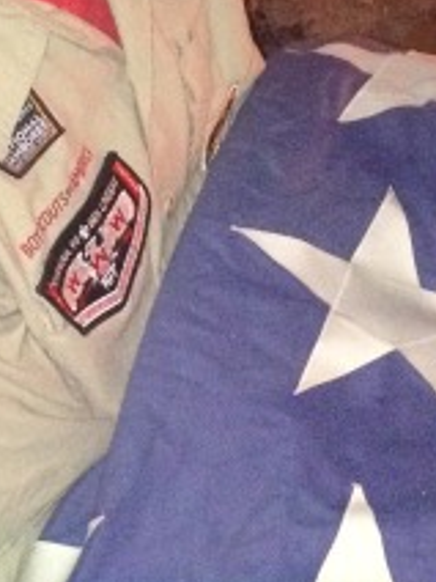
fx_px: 2368
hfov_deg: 10.5
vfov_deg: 14.0
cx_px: 351
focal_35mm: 141
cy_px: 191
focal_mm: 4.28
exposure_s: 1/16
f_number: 2.4
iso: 400
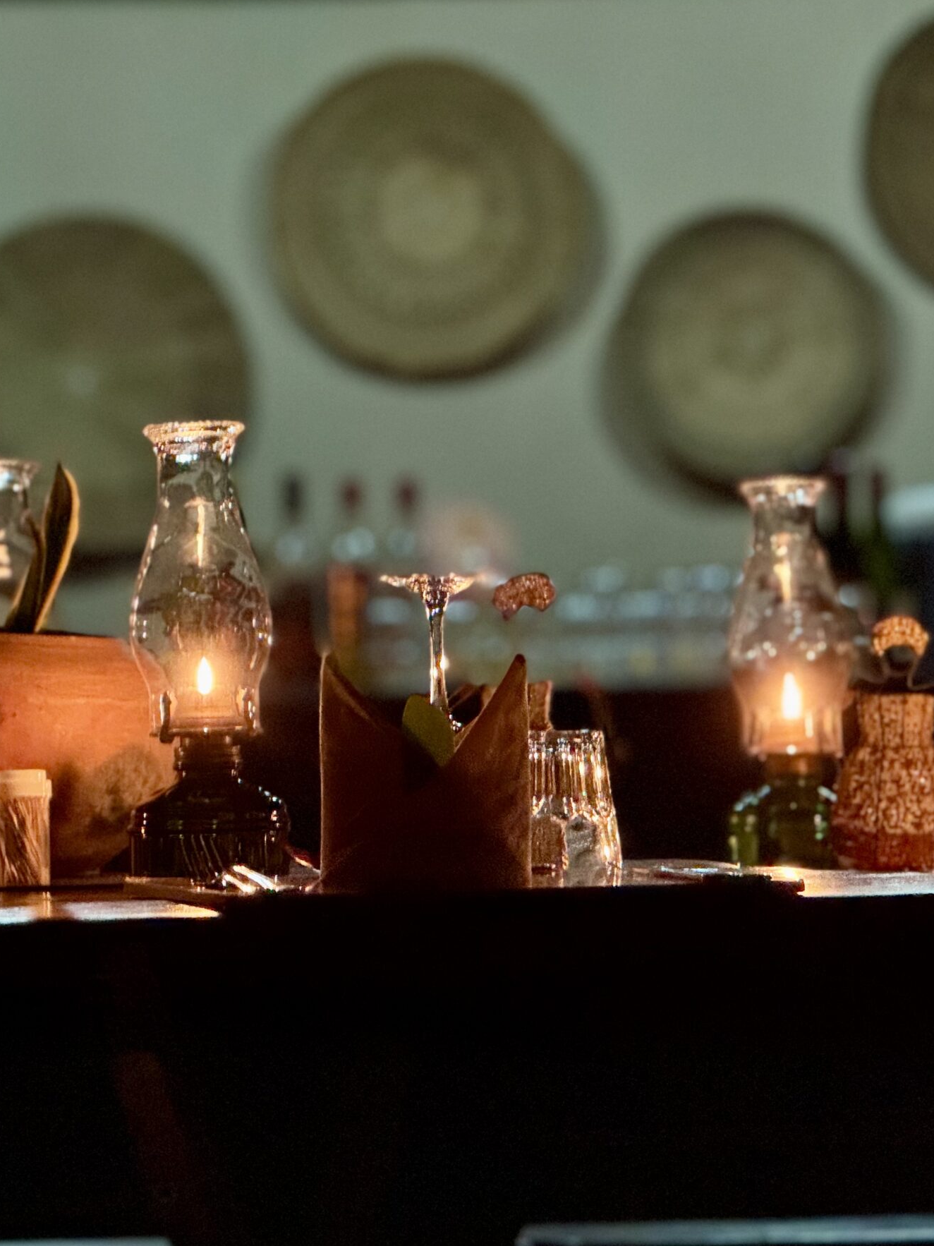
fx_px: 6261
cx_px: 375
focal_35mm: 174
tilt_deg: +2.5
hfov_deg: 8.5
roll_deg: +1.0
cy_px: 581
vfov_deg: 11.4
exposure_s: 1/30
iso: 1600
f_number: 2.8
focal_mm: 15.66
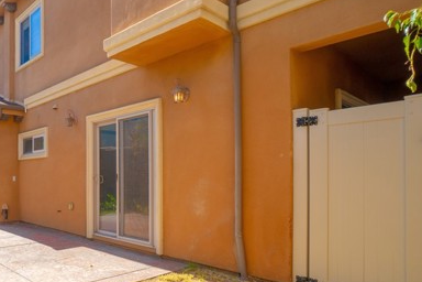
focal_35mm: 25
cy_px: 172
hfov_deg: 65.4
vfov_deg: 50.9
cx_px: 88
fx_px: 293
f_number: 8
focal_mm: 10
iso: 100
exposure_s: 1/160
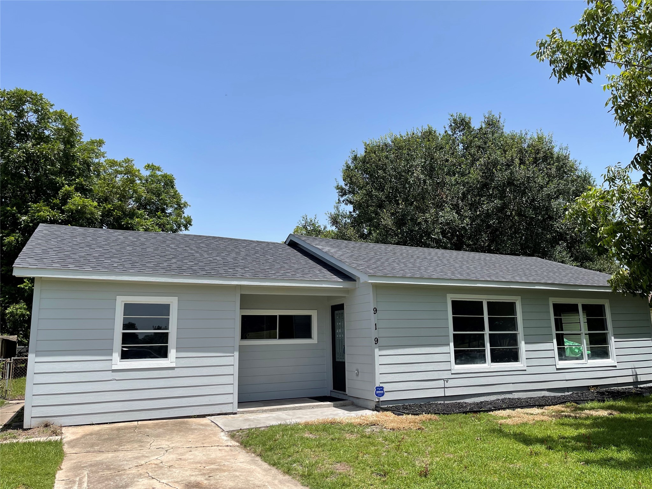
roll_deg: +0.4
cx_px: 326
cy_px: 244
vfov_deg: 53.1
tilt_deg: +10.4
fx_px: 490
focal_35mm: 26
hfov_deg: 67.3
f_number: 1.6
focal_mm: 5.1
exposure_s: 1/2786
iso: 32
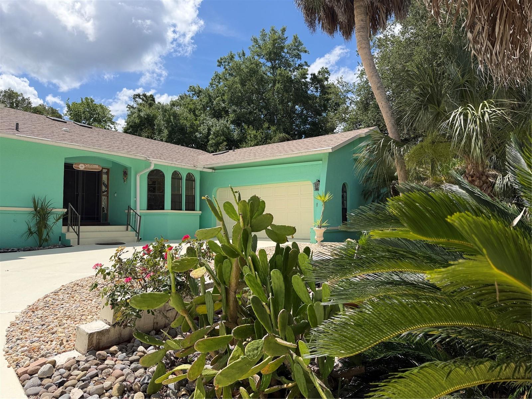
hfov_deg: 71.6
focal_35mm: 24
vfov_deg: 56.8
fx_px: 369
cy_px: 200
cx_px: 266
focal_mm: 6.76
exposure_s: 1/4167
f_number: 1.78
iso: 80
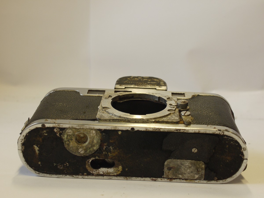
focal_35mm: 60
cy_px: 99
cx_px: 132
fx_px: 458
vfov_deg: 24.4
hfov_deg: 32.2
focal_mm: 30
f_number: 7.1
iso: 400
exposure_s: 1/40
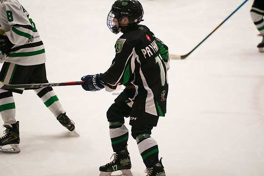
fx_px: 880
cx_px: 132
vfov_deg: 11.4
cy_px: 88
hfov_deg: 17.1
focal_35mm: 120
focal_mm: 120
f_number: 3.2
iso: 2000
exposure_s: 1/1000
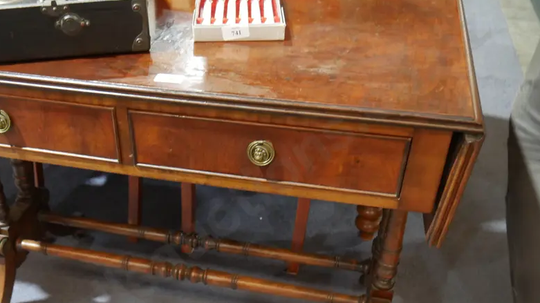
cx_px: 200
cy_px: 236
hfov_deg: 49.9
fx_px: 573
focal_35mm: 40
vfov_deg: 29.1
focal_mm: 14
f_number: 3.5
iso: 1250
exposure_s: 1/60
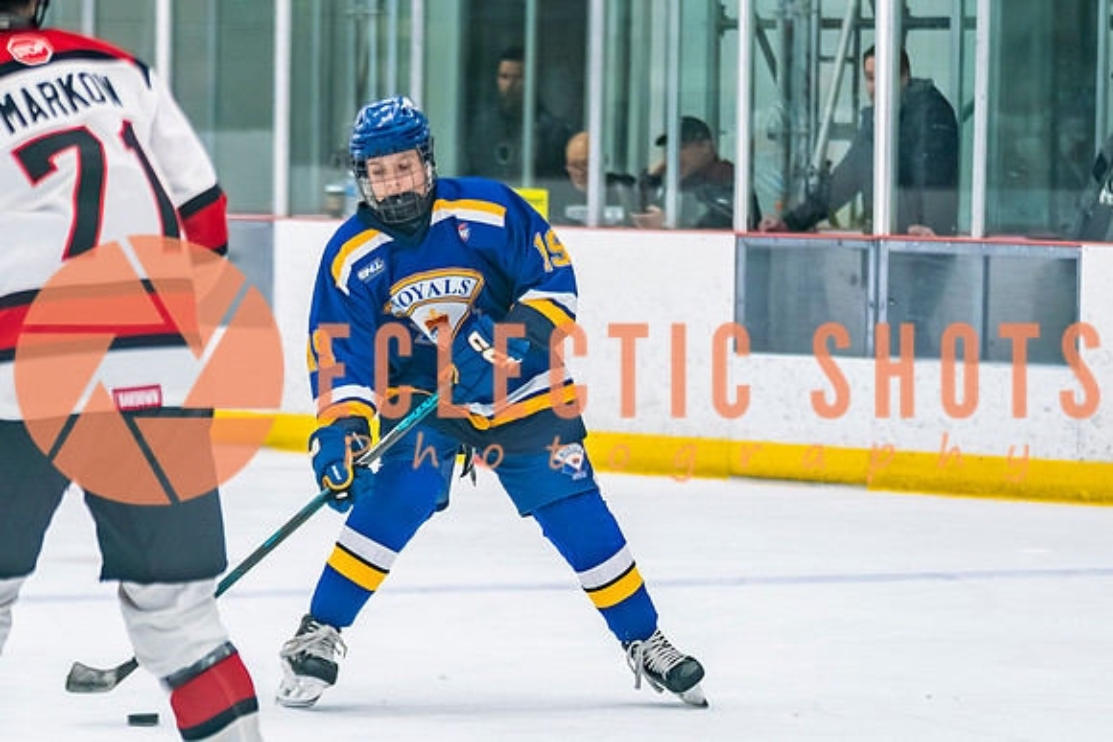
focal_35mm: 273
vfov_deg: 5.0
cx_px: 536
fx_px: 8431
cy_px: 588
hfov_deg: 7.6
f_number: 2.8
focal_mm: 115
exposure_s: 1/640
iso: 1000
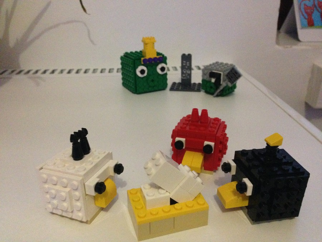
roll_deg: -0.3
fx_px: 307
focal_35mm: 33
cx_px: 161
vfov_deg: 42.9
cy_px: 121
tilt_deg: -25.5
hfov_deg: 55.4
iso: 800
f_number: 2.4
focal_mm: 4.12
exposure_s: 1/17
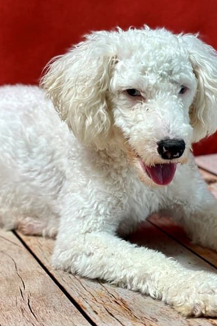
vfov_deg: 30.1
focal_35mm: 67
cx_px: 116
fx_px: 606
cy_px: 162
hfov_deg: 20.3
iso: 125
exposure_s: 1/121
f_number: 1.8
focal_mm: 6.9
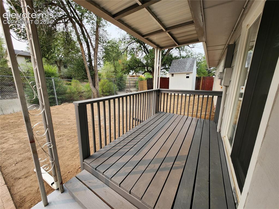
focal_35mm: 13
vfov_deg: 89.9
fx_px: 105
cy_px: 104
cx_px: 140
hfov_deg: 106.2
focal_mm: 1.74
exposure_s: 1/227
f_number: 2.2
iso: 32
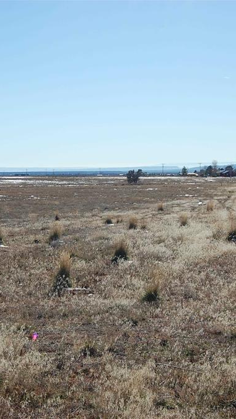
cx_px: 68
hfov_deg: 15.8
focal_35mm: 76
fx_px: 845
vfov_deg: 27.9
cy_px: 210
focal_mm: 32
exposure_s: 1/320
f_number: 10
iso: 200
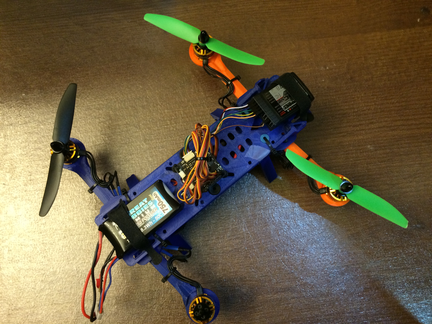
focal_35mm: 29
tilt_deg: -80.7
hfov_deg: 61.7
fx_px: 362
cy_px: 162
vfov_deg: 48.2
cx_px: 216
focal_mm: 4.15
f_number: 2.2
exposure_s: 1/17
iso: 250
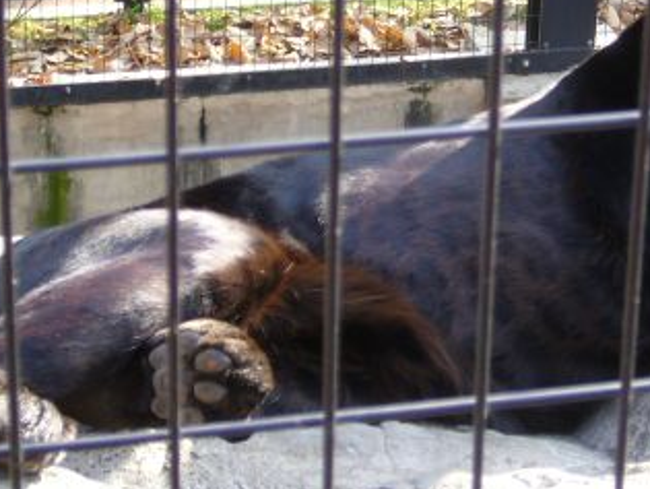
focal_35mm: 142
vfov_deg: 10.4
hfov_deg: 13.8
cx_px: 495
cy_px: 39
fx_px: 2669
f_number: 4
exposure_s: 1/40
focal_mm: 11.5
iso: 80
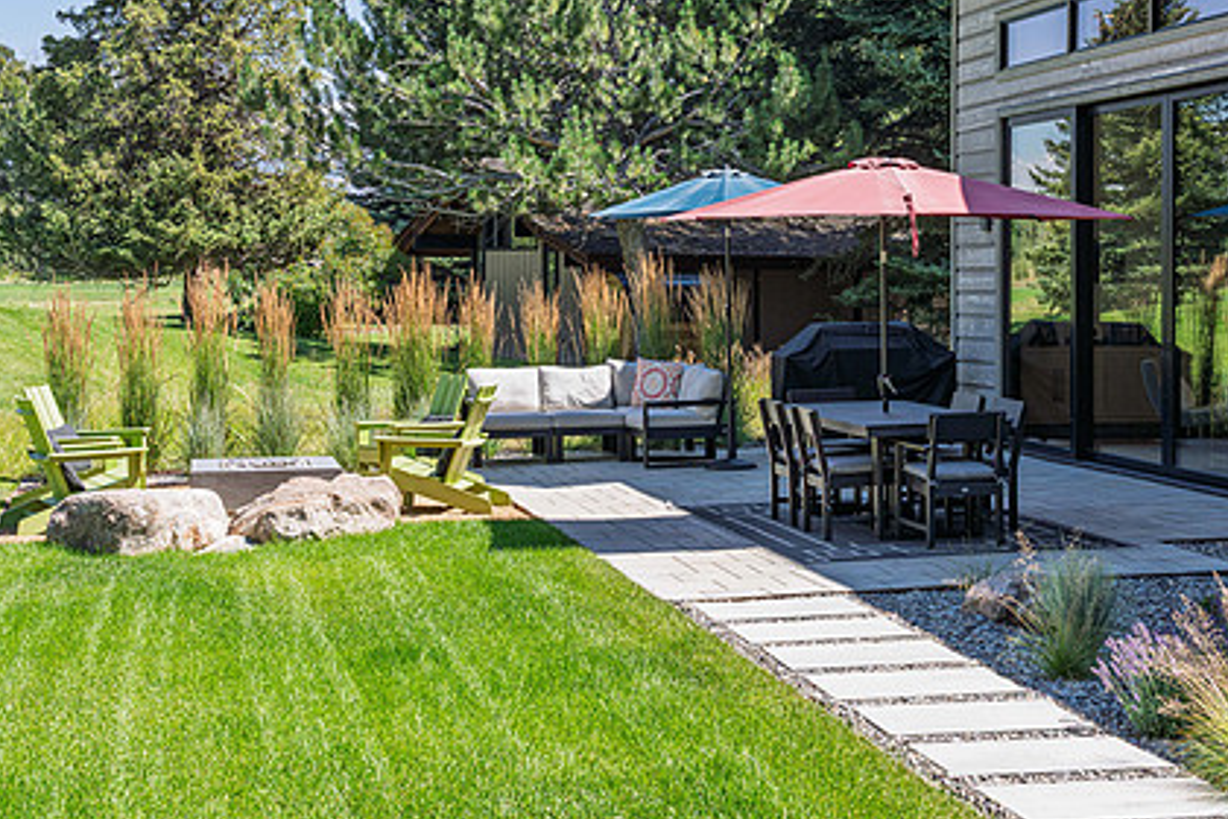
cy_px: 262
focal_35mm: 58
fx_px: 1978
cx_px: 725
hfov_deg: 34.4
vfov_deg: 23.3
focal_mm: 42
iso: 200
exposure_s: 1/400
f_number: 8
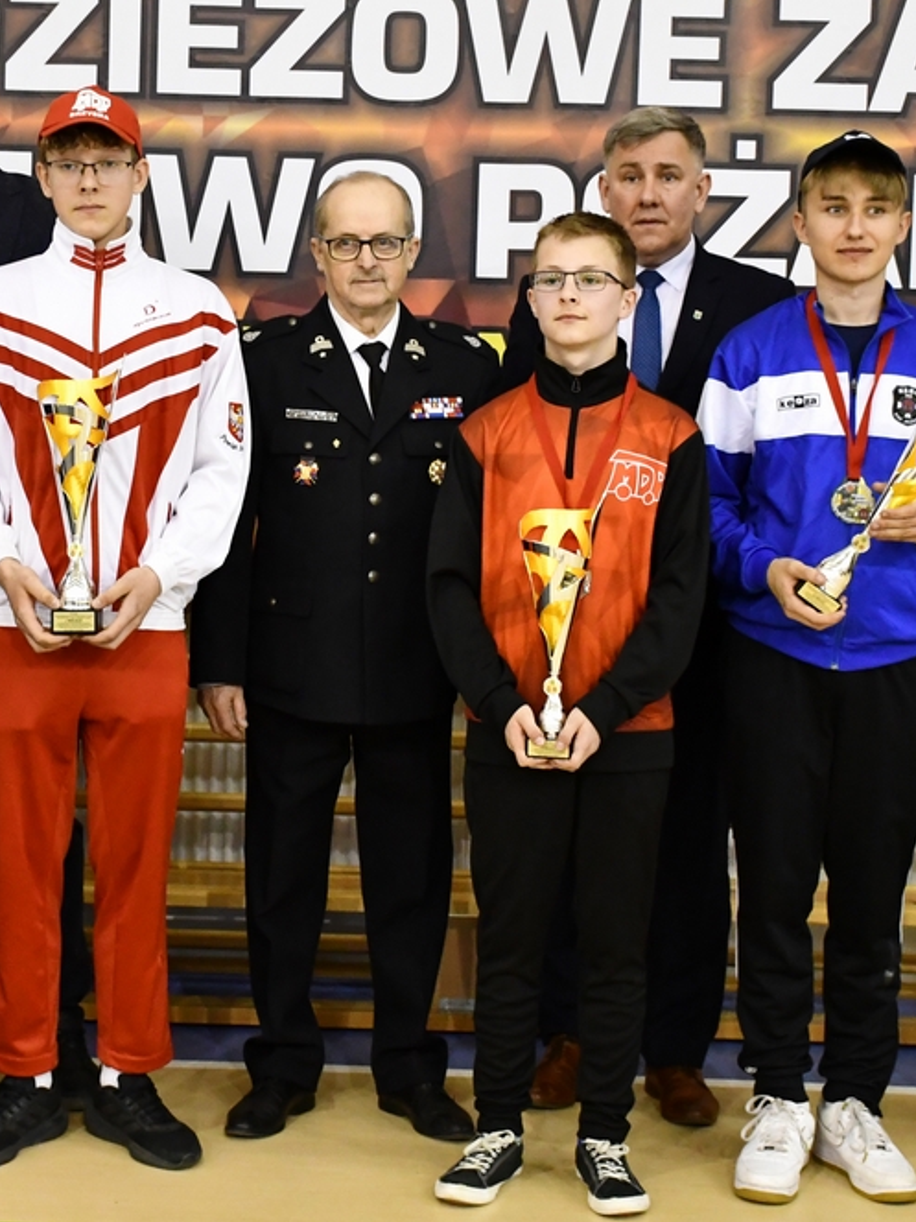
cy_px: 611
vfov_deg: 33.2
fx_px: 2047
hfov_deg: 25.2
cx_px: 488
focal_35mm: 58
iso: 3200
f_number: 4
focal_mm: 27
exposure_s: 1/125
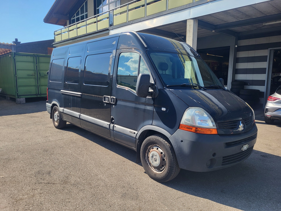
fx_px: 211
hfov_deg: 67.3
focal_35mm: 26
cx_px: 140
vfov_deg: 53.1
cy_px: 106
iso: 40
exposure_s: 1/1055
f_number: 1.8
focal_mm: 5.4
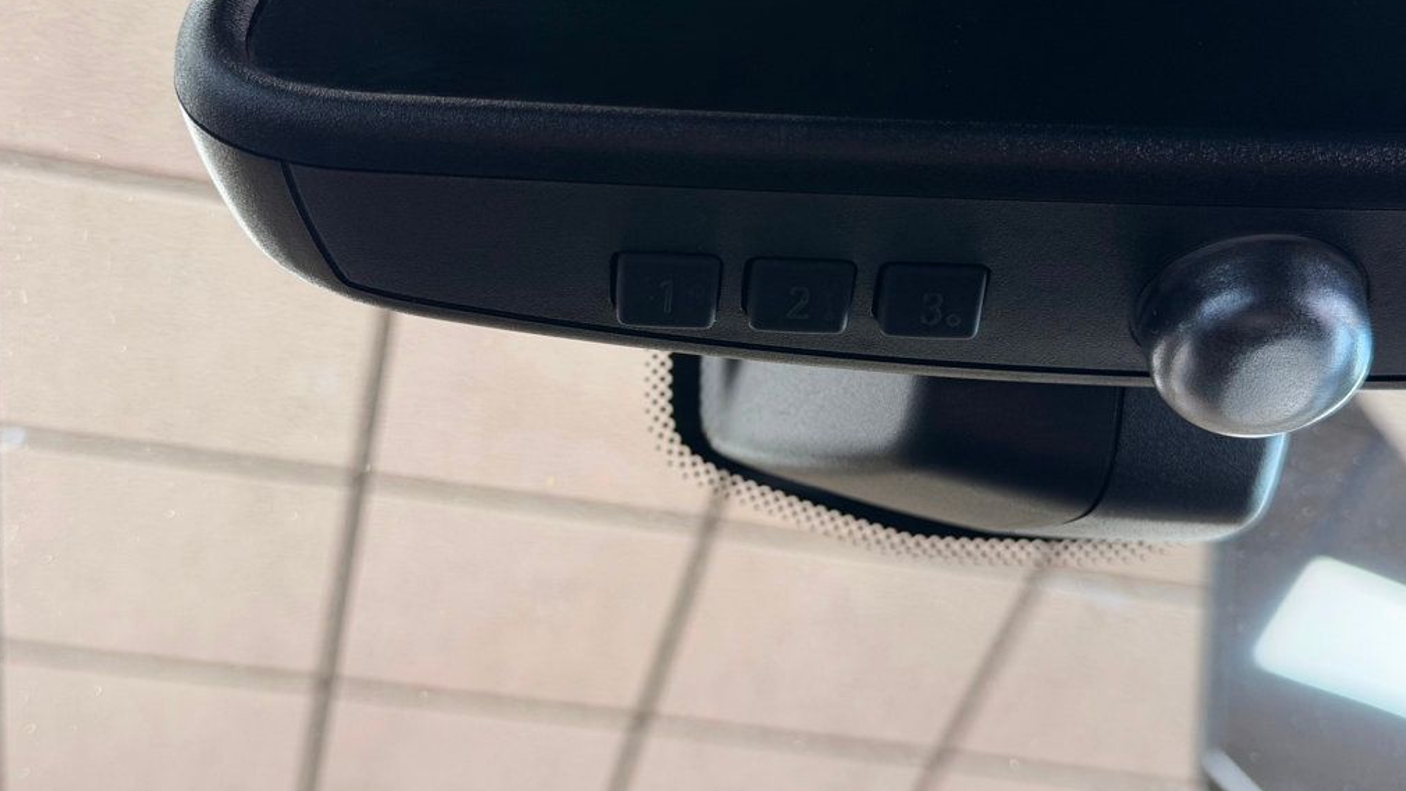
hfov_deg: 39.2
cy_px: 297
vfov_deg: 22.6
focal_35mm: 53
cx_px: 696
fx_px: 1976
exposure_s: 1/60
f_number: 1.78
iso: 125
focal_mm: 6.76
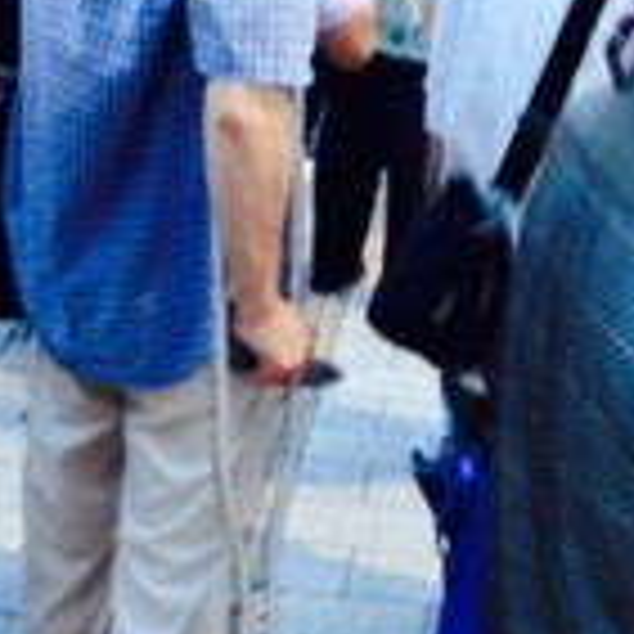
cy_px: 369
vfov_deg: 18.7
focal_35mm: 93
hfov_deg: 18.7
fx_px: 1927
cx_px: 319
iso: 400
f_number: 2.4
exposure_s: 1/15
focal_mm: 4.12
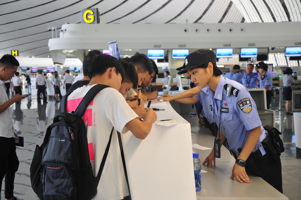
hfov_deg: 33.4
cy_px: 100
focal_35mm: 60
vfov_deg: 22.6
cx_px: 150
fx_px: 501
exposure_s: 1/30
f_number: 4.5
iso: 200
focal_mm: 40
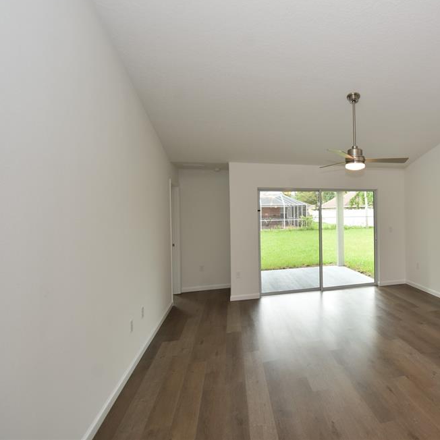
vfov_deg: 74.8
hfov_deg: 69.5
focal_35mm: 20
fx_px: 288
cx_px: 334
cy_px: 211
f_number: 4.5
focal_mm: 10
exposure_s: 1/80
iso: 200
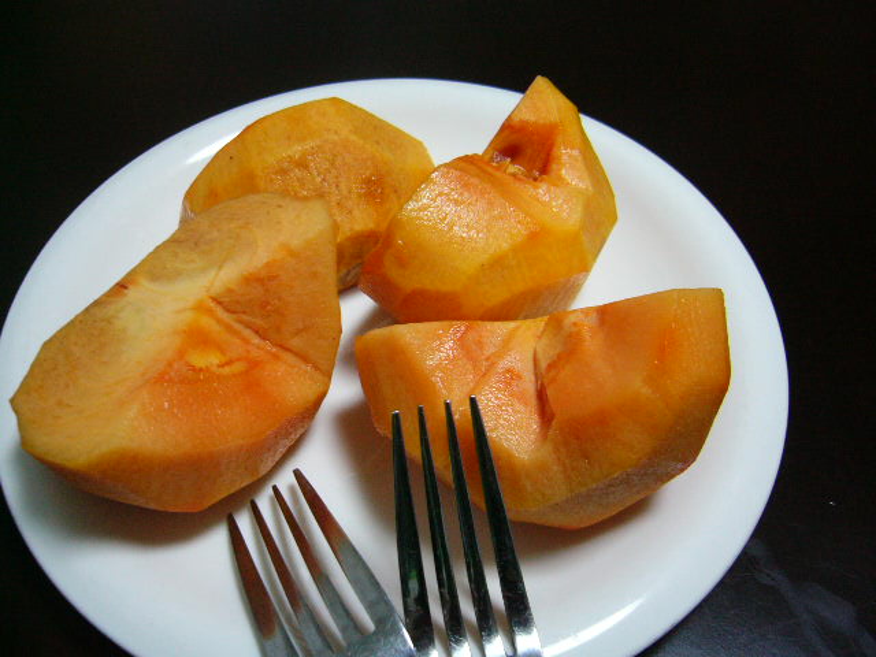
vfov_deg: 40.7
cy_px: 328
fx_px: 886
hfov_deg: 52.6
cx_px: 438
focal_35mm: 35
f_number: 2.8
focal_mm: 5.8
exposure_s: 1/20
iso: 200
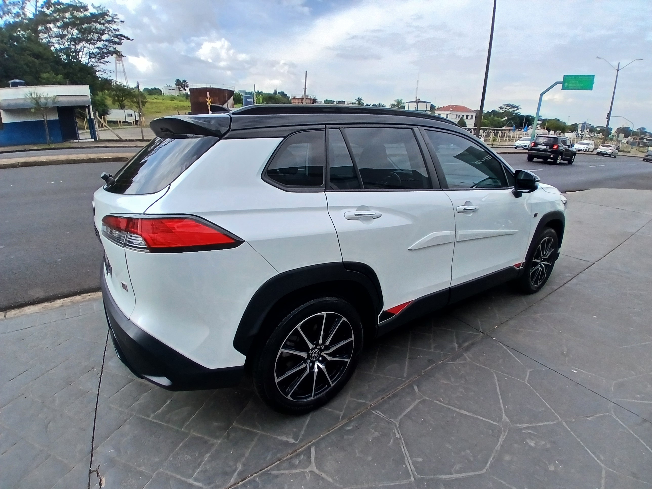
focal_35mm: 17
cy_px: 244
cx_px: 326
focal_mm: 1.4
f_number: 2.2
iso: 50
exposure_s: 1/769
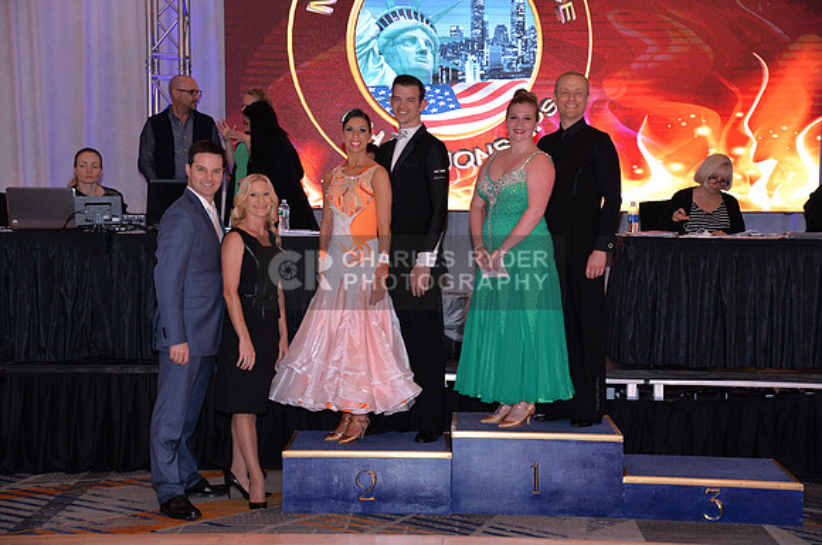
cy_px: 272
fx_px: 1482
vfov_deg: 20.9
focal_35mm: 65
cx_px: 411
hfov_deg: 31.0
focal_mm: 65
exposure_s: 1/250
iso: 1600
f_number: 5
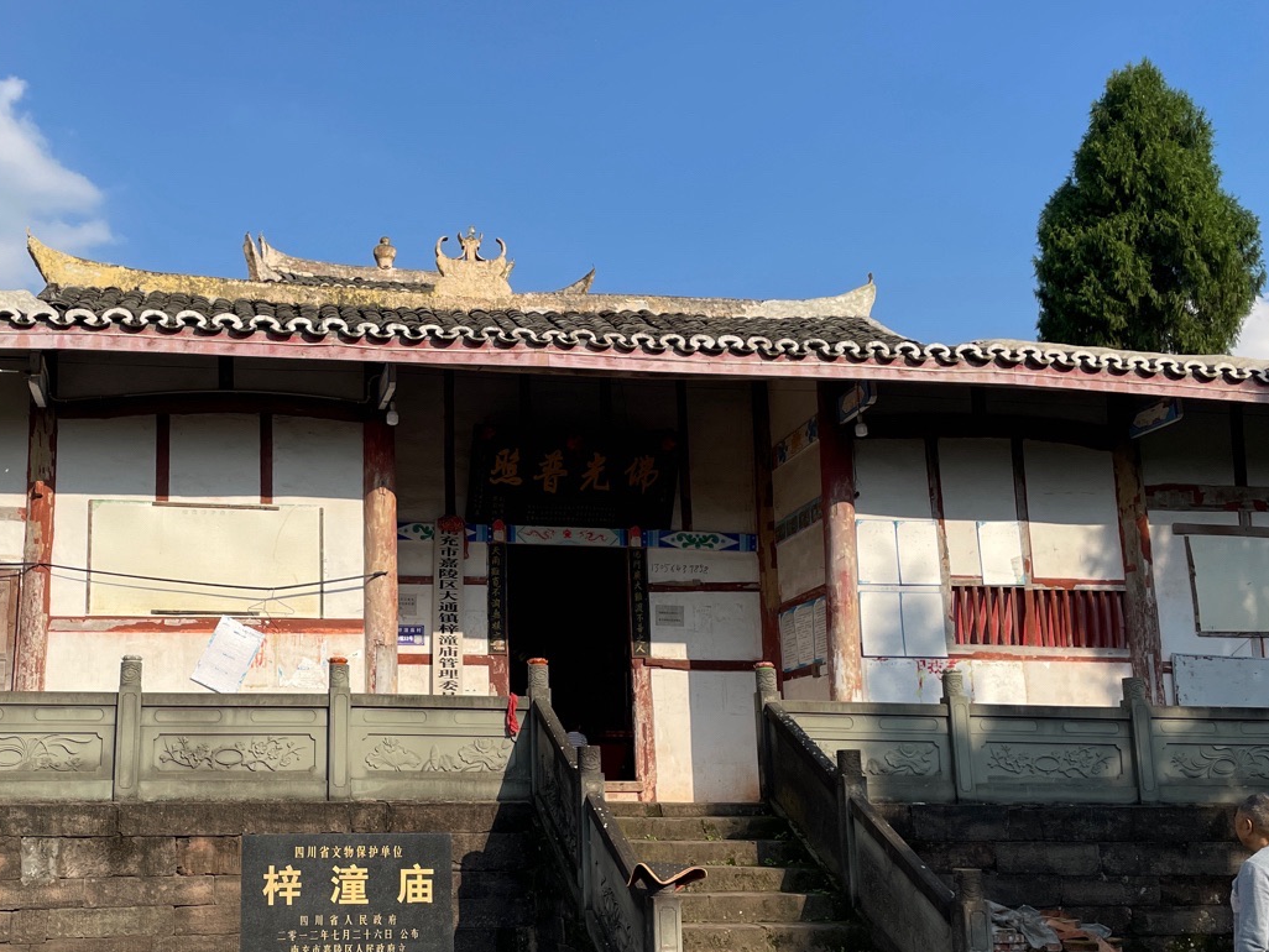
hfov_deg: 47.9
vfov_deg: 37.6
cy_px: 577
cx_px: 395
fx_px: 1393
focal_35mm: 38
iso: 50
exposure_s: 1/5556
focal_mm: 4.2
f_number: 1.6
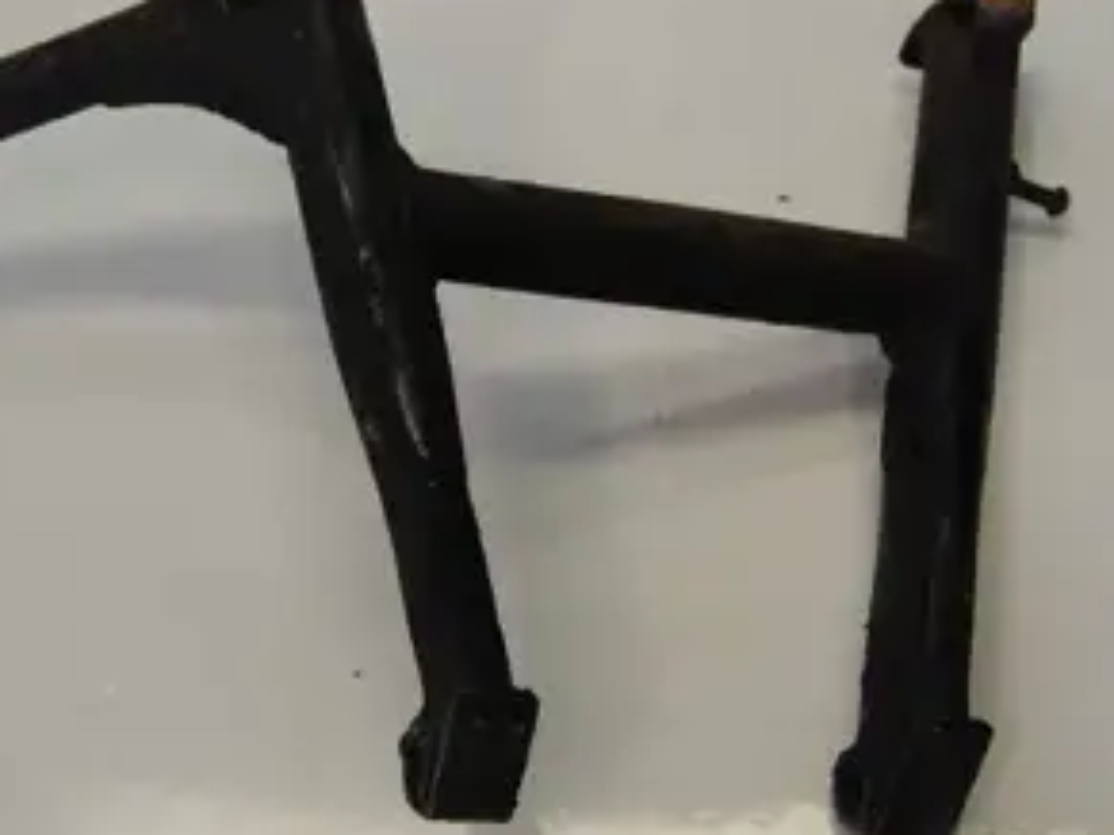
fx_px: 1991
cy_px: 333
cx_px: 442
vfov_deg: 23.6
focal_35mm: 62
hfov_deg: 31.2
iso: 400
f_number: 5
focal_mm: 23
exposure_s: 1/100
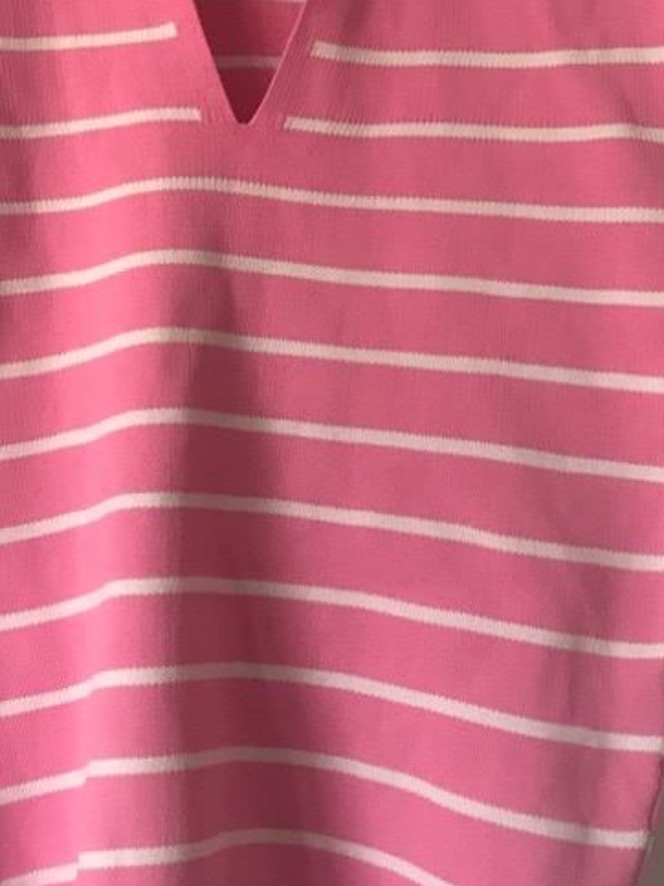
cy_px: 242
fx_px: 1484
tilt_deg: +10.5
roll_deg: +2.2
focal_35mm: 58
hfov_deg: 25.1
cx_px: 246
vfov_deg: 32.7
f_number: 1.8
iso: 40
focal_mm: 3.99
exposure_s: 1/25
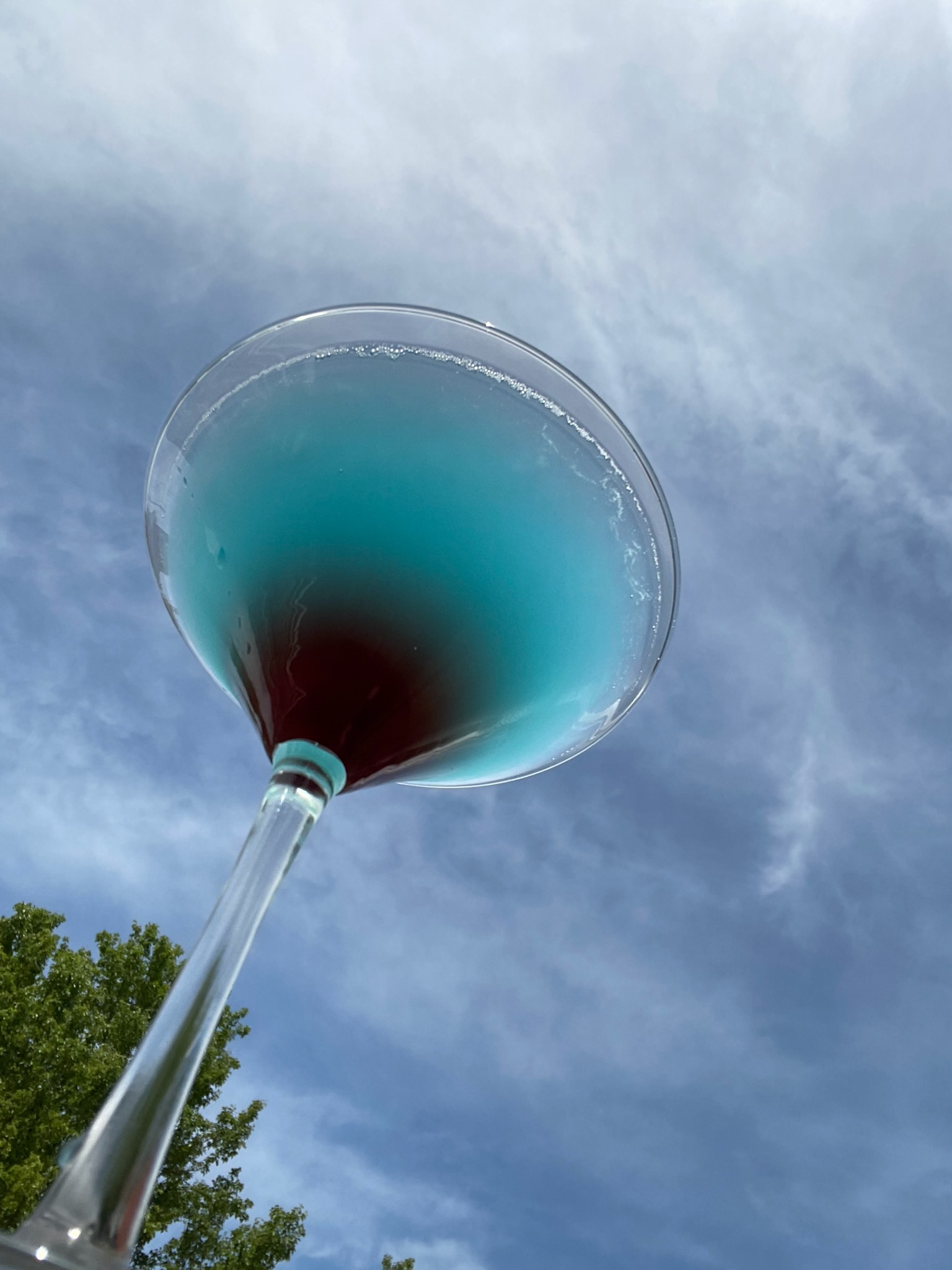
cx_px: 476
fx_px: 1100
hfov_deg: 46.8
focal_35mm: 30
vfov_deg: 60.0
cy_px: 635
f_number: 2.2
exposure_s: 1/2155
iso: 25
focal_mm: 2.71
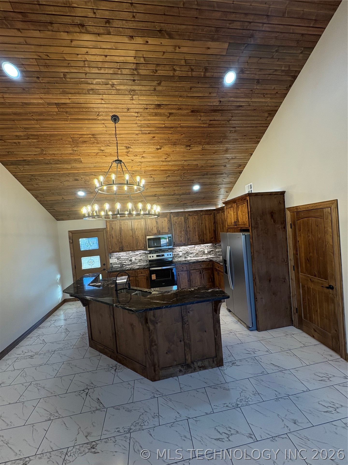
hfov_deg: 85.7
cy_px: 232
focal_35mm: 14
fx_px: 188
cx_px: 174
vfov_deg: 102.1
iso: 160
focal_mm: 2.22
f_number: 2.2
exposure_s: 1/120
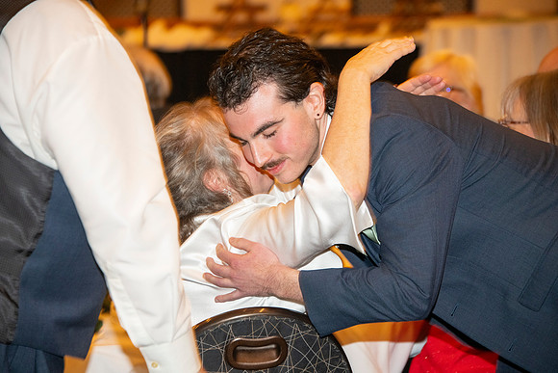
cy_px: 186
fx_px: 2325
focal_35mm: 150
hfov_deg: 13.7
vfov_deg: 9.2
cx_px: 279
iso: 2000
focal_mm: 150
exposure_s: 1/60
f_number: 5.6
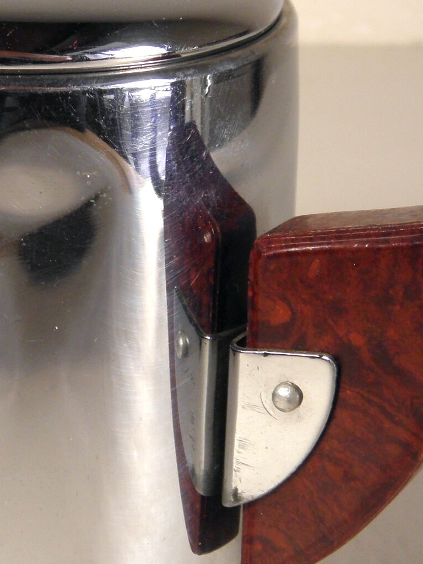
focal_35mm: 85
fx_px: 1385
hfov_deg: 17.0
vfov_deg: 22.8
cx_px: 10
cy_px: 148
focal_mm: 6.2
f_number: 3.7
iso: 100
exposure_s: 1/80
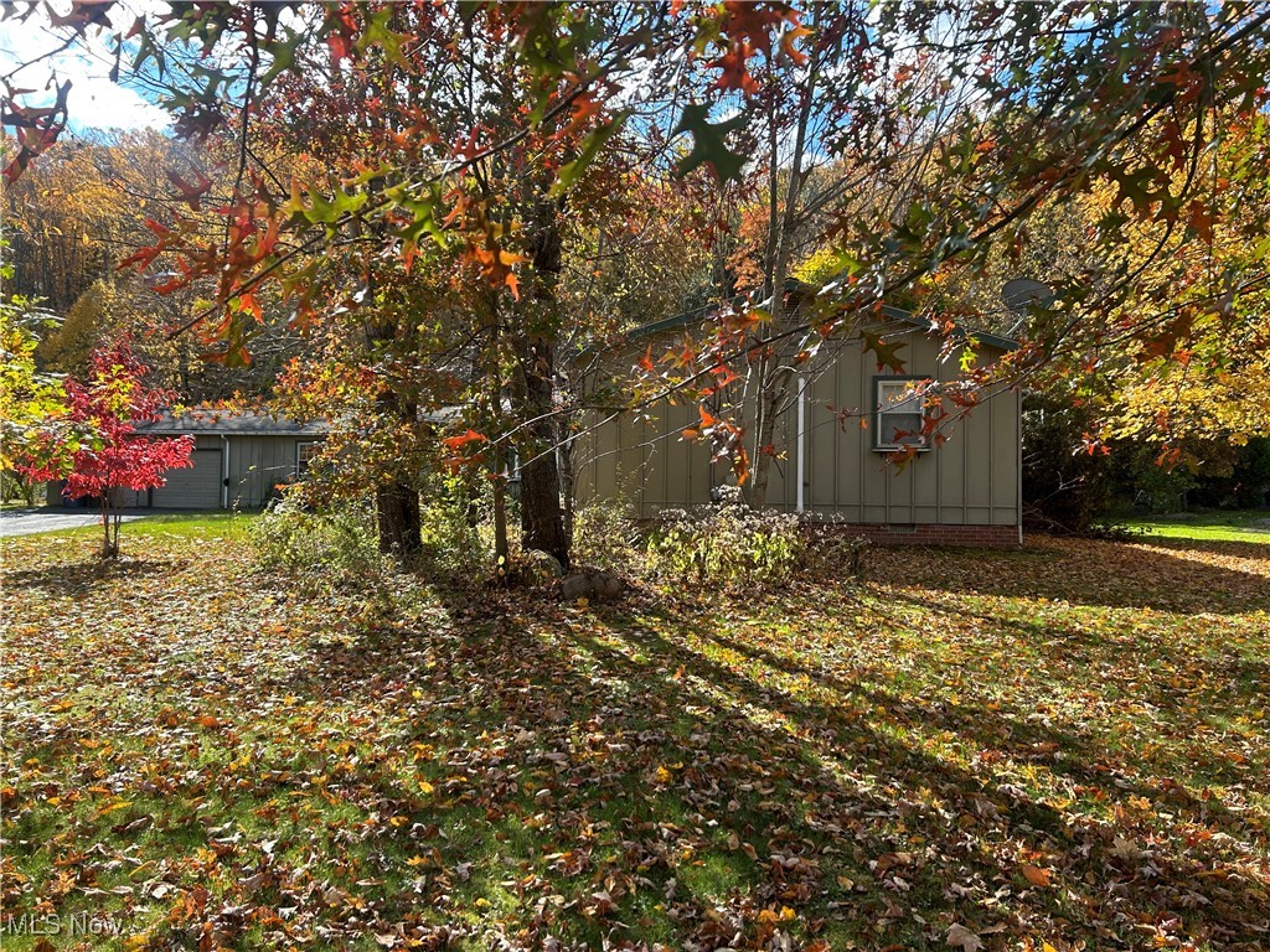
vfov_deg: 53.1
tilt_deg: +2.3
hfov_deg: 67.3
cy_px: 476
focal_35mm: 26
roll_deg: -1.0
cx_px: 635
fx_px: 954
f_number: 1.5
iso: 50
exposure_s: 1/833
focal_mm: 5.7
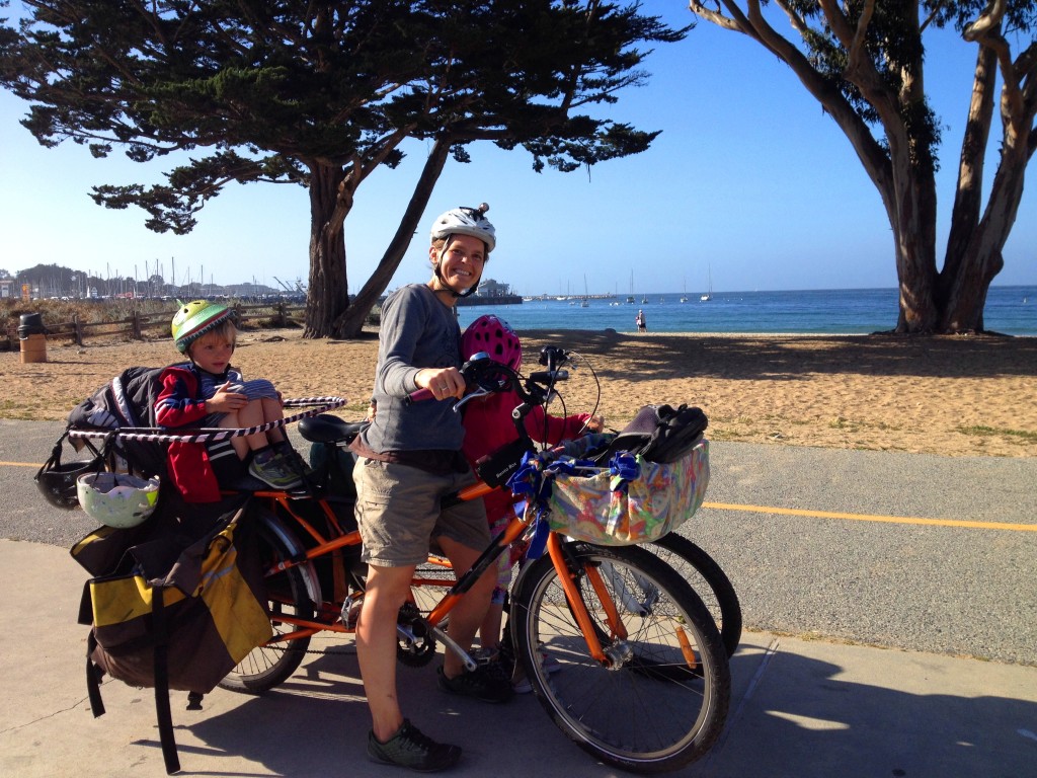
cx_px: 518
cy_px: 389
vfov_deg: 40.7
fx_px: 1049
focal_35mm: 35
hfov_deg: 52.6
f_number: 2.4
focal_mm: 4.28
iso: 50
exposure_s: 1/1255
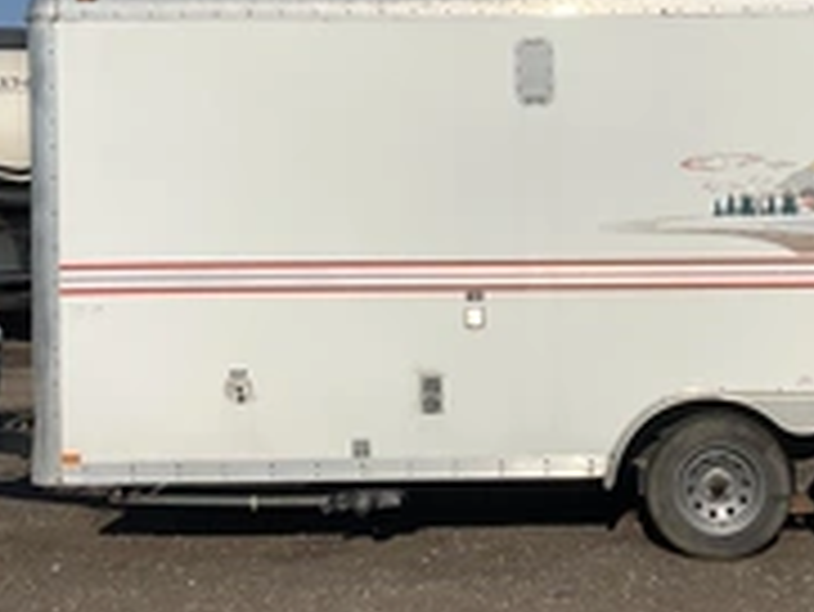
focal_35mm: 64
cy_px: 261
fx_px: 1506
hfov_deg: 29.9
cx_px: 580
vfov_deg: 22.9
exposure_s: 1/6536
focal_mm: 3
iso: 25
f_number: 1.8
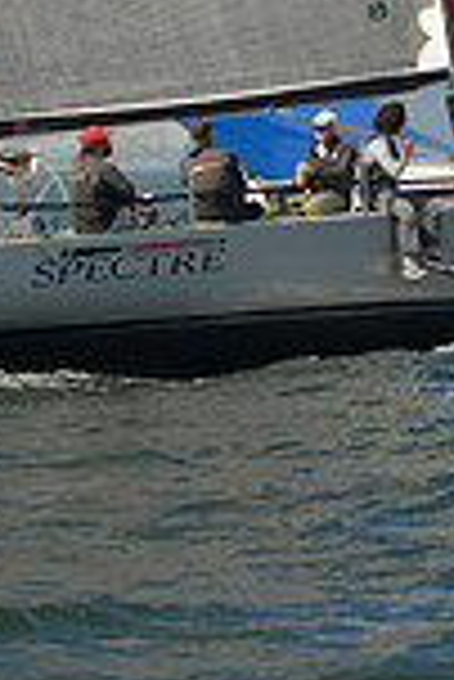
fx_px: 5058
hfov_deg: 5.1
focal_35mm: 268
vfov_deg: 7.4
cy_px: -549
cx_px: 402
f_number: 7.1
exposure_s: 1/1250
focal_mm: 70
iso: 200
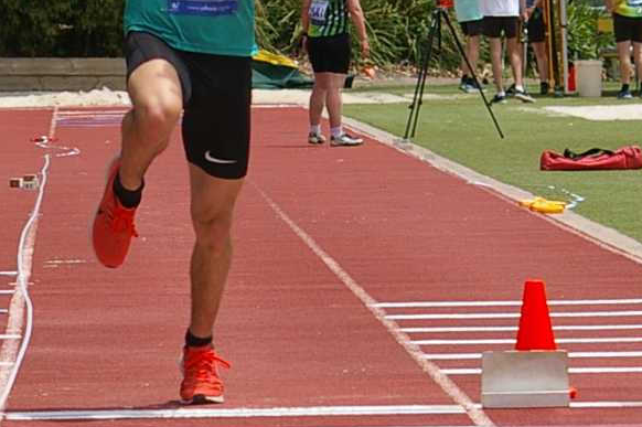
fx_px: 5221
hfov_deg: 7.0
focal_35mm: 293
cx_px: 153
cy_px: 92
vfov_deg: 4.7
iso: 200
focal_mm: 70
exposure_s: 1/1000
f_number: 5.6
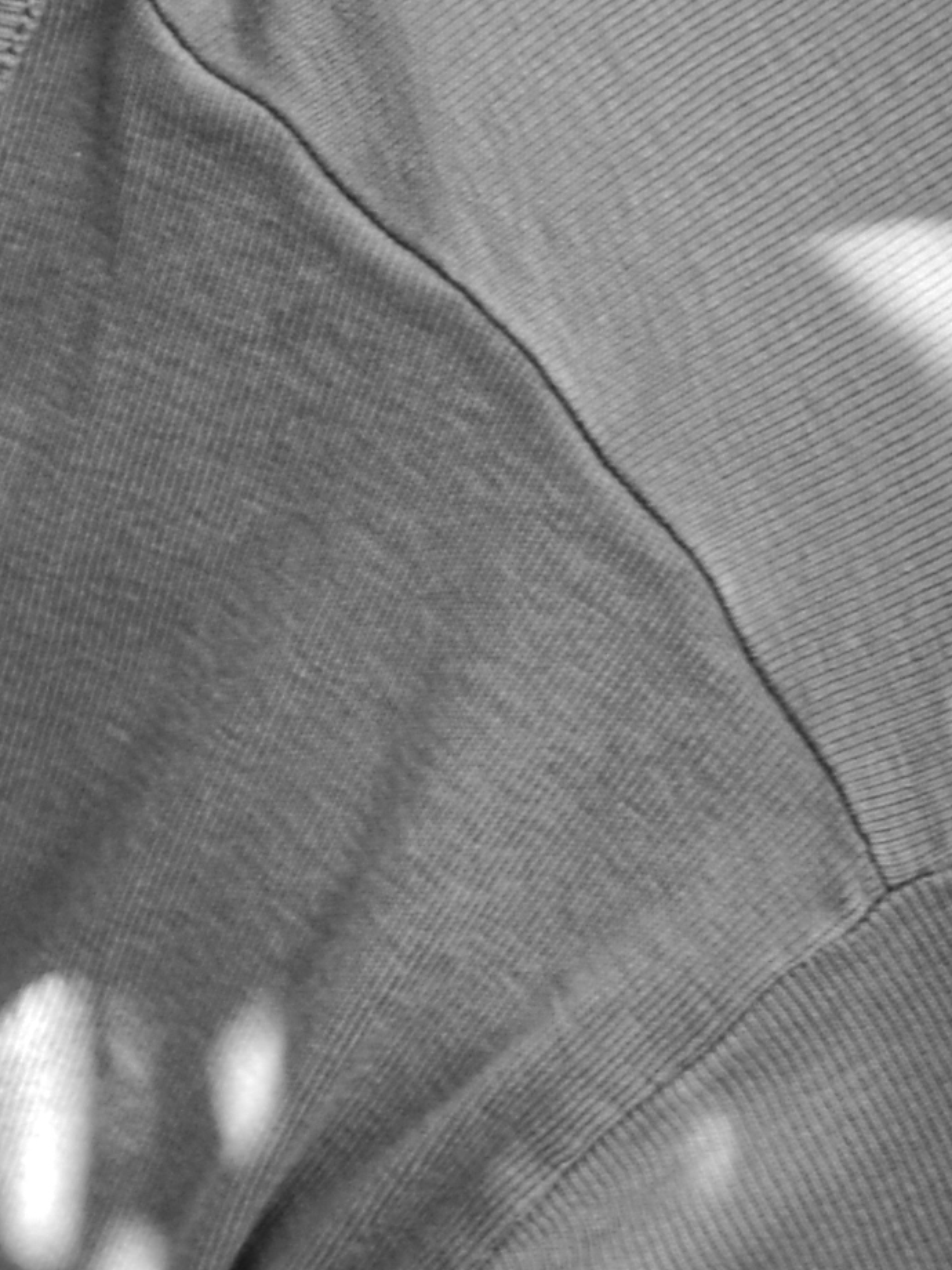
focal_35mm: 292
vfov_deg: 6.8
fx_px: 10713
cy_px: 814
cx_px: -1111
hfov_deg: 5.0
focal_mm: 31
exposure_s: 1/60
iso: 100
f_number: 5
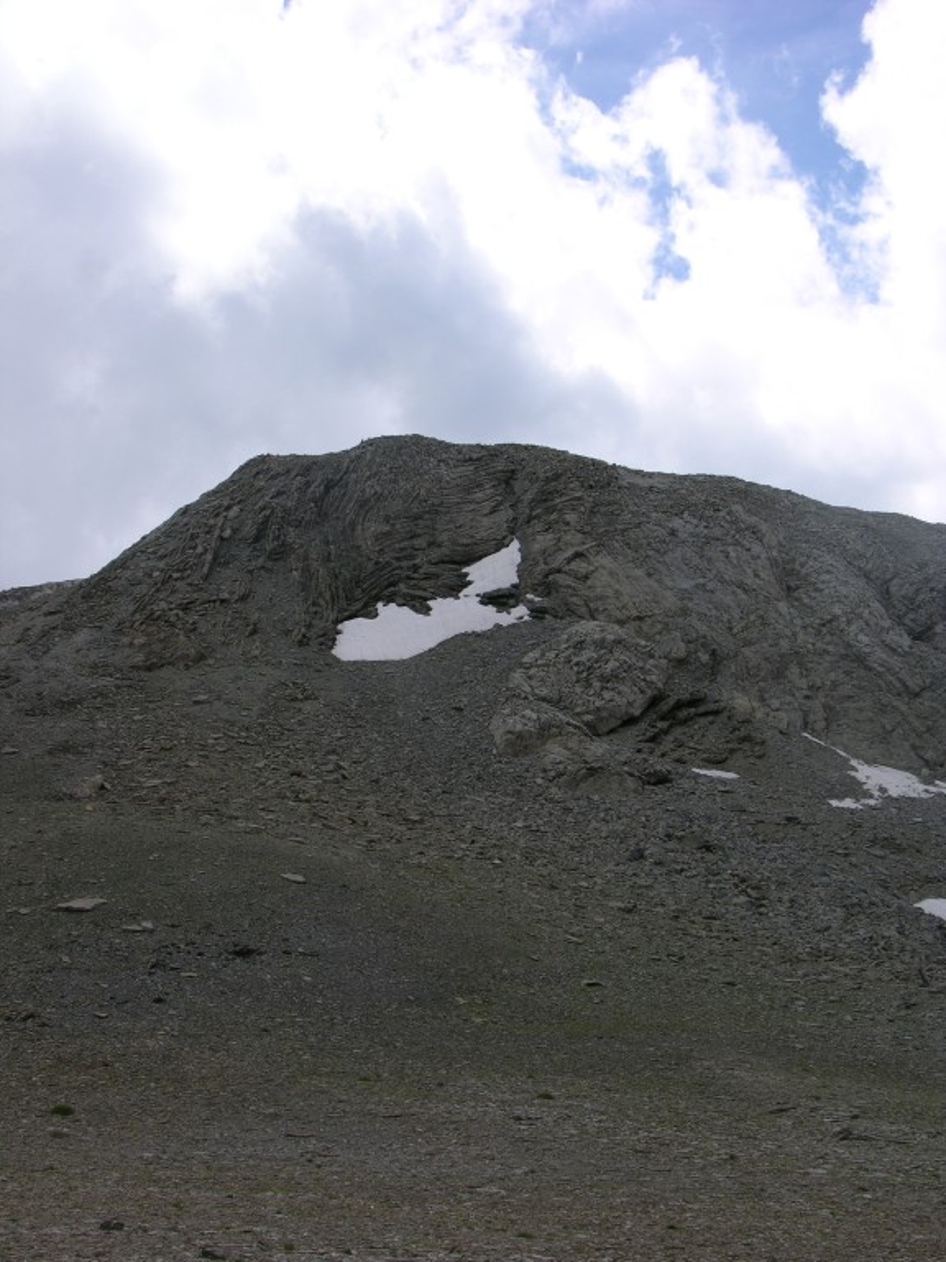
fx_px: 1676
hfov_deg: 31.5
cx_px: 473
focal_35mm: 46
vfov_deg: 41.2
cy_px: 631
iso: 50
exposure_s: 1/234
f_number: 7.5
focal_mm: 11.6
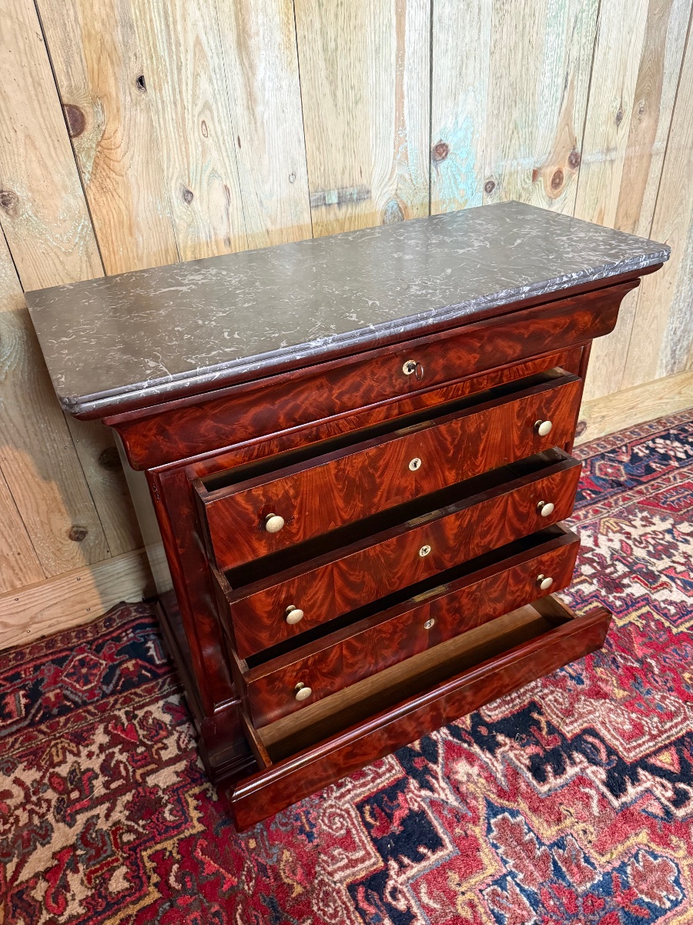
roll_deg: +3.6
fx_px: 641
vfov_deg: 71.6
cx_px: 346
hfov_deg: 56.8
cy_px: 462
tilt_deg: -33.6
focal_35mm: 24
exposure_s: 1/33
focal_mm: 6.76
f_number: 1.78
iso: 640
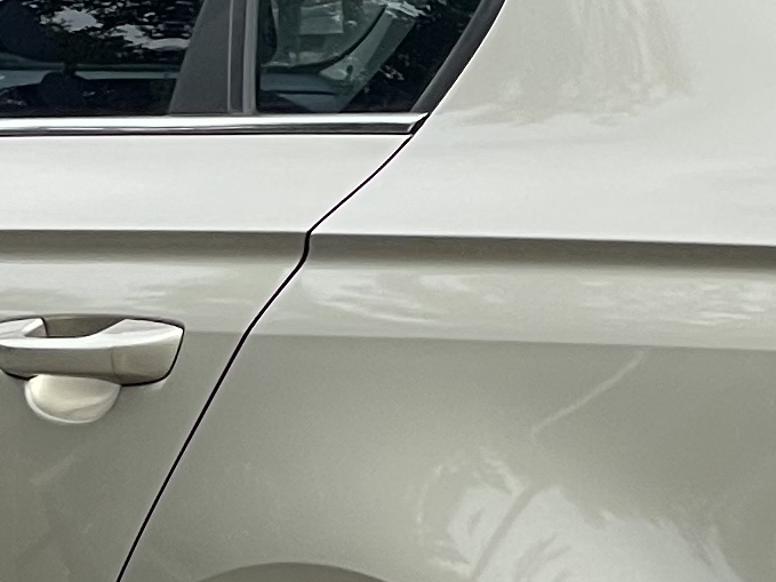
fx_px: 6926
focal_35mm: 309
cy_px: 603
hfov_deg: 6.4
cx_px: 663
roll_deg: +0.6
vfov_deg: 4.8
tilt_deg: -7.5
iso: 25
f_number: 2
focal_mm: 6
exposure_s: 1/705
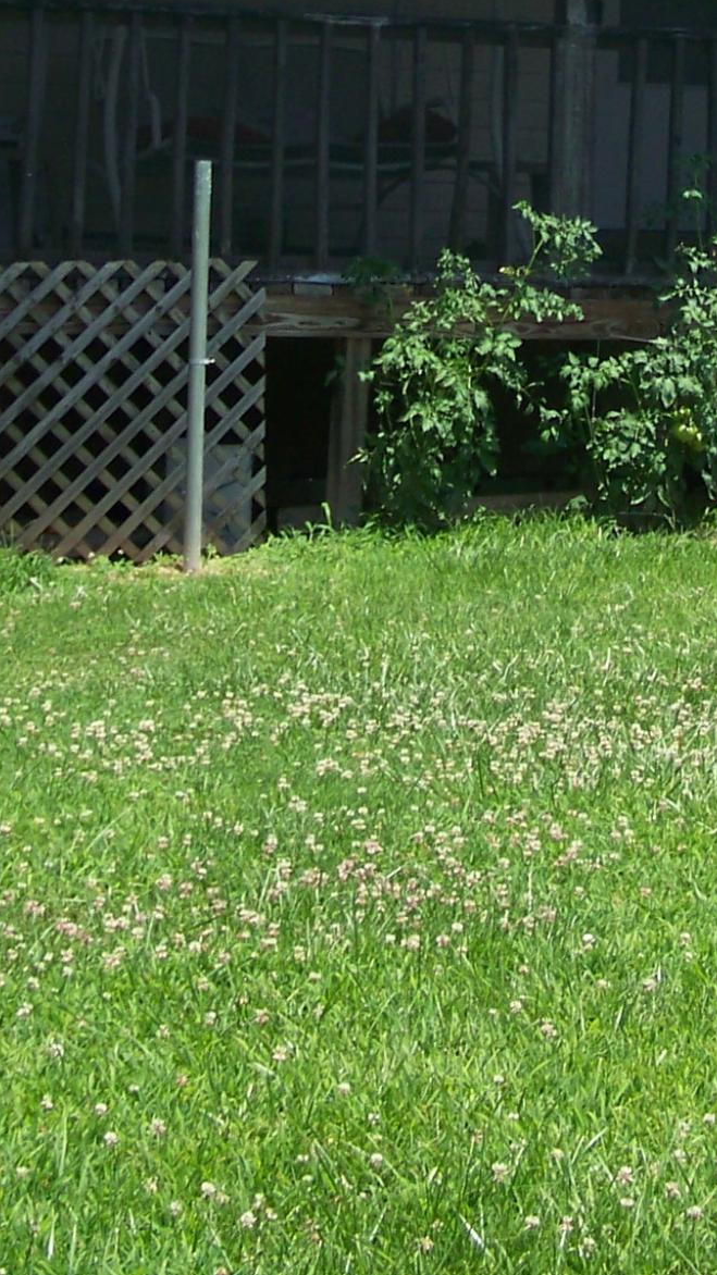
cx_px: 517
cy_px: 52
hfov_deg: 11.4
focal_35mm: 106
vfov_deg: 19.7
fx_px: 3584
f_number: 2.8
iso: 64
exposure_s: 1/500
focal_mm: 6.3
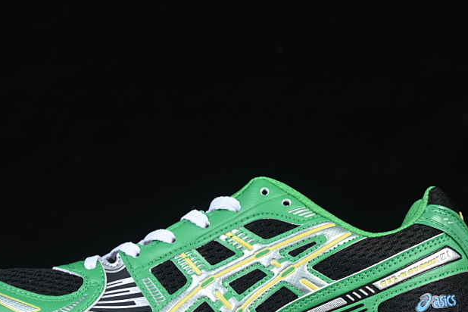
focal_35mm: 131
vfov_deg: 10.4
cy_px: 235
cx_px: 229
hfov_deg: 15.6
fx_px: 1703
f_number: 7.1
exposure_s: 1/80
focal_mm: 50
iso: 160
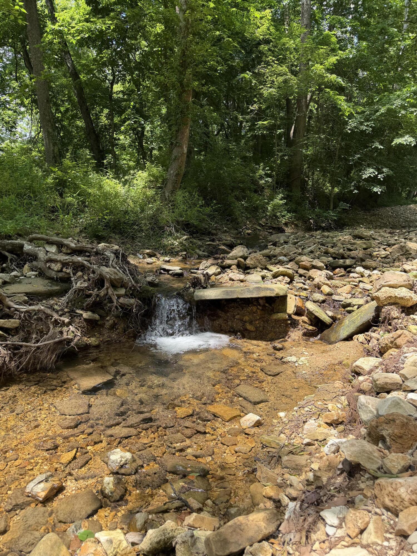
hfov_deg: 56.8
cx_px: 208
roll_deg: -0.4
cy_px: 278
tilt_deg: -10.9
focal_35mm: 24
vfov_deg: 71.6
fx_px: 385
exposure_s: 1/689
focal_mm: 6.76
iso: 80
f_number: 1.78
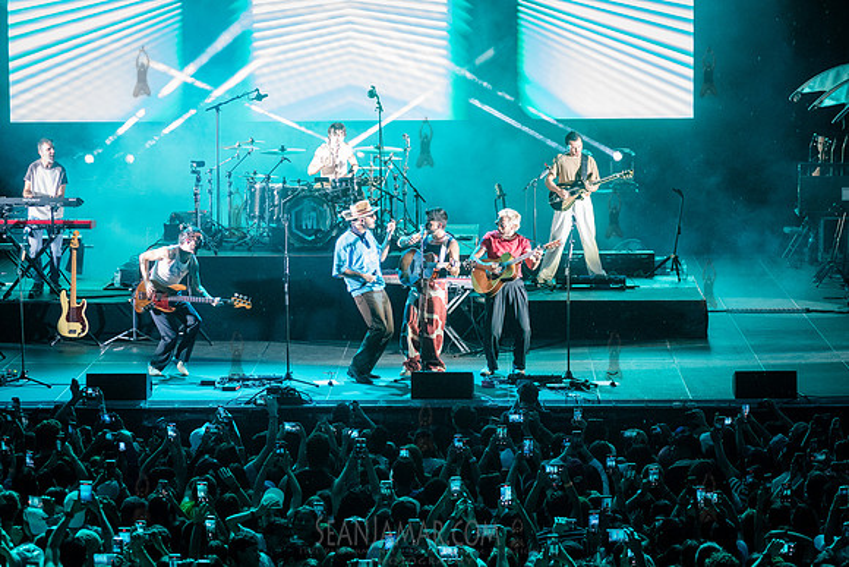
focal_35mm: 121
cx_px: 424
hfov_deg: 16.9
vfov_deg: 11.3
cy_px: 284
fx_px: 2856
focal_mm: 120
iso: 6400
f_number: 4
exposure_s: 1/500
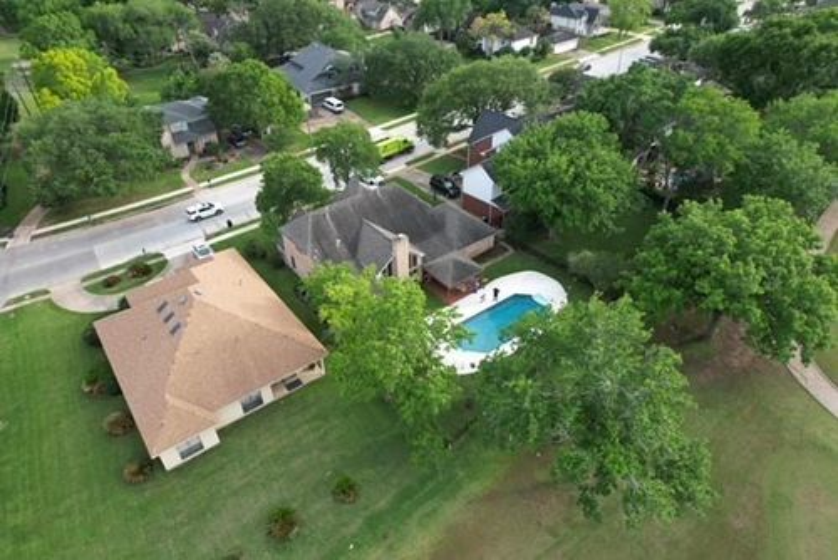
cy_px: 280
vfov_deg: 57.3
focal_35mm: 22
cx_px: 419
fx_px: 512
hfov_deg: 78.5
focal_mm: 8.38
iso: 100
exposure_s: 1/320
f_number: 2.8
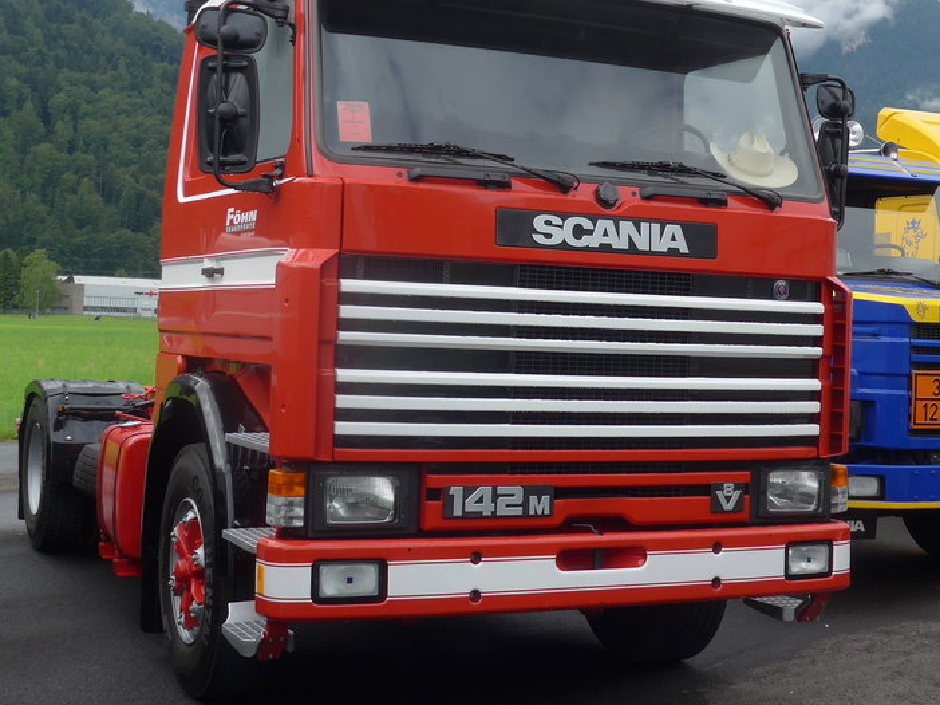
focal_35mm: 53
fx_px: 1439
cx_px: 461
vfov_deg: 27.4
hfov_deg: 36.2
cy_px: 261
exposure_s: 1/500
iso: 80
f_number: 2.8
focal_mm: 6.5
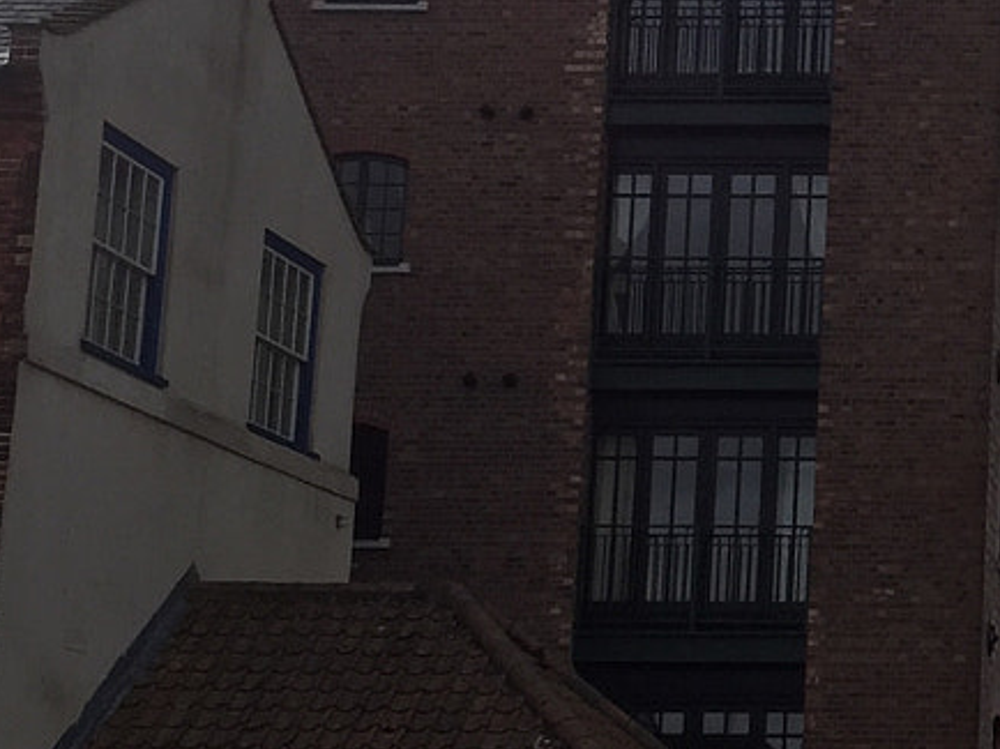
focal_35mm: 107
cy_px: 399
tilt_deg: +15.2
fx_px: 3089
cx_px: 1313
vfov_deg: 13.8
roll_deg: -0.9
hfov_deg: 17.2
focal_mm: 4.15
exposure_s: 1/5650
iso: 32
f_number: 2.2
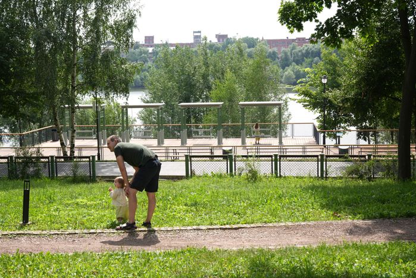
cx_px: 208
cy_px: 139
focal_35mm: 50
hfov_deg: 39.6
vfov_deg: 27.0
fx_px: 578
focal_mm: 50
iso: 250
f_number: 9
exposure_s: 1/250
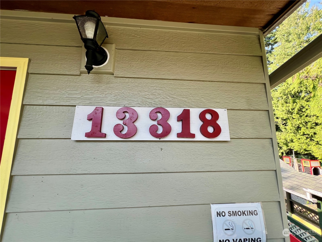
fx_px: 121
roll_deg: -0.4
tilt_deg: +7.7
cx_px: 161
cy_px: 121
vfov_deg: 89.9
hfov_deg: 106.2
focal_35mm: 13
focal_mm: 1.57
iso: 32
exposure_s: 1/165
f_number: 1.8
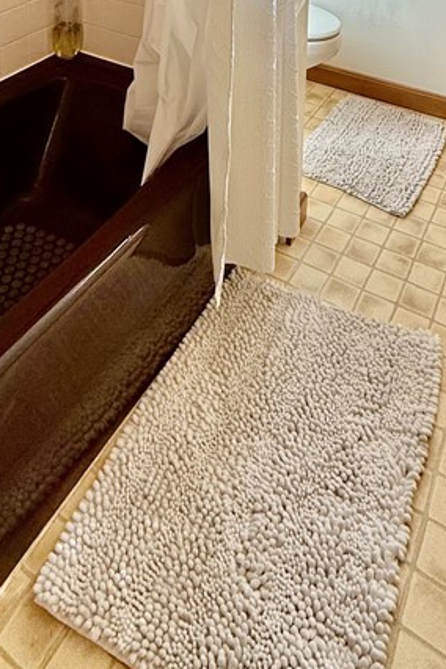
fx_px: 650
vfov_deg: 39.4
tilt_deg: -7.0
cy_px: -133
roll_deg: -0.5
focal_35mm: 35
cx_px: 206
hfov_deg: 37.8
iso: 64
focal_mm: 2.22
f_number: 2.2
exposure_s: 1/120
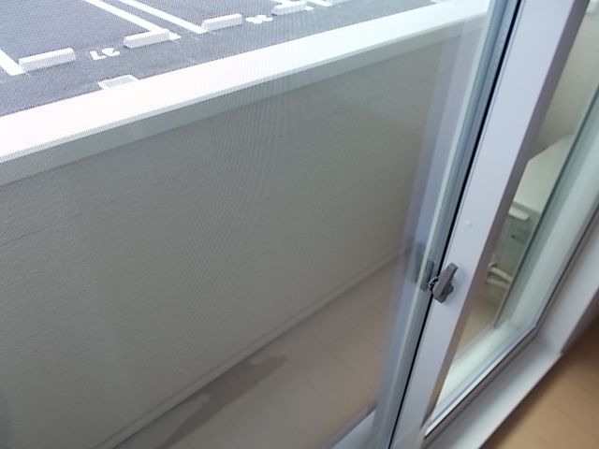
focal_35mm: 26
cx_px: 300
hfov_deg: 67.3
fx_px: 450
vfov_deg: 53.1
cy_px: 224
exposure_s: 1/100
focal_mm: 4.6
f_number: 3.2
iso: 80
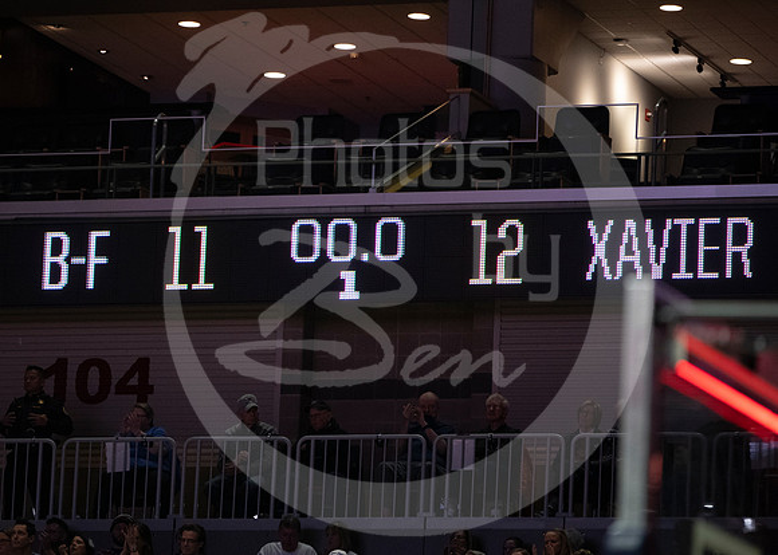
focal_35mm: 250
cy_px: 207
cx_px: 308
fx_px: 5512
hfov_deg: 8.1
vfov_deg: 5.8
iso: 2500
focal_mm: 185
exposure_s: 1/800
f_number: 2.8
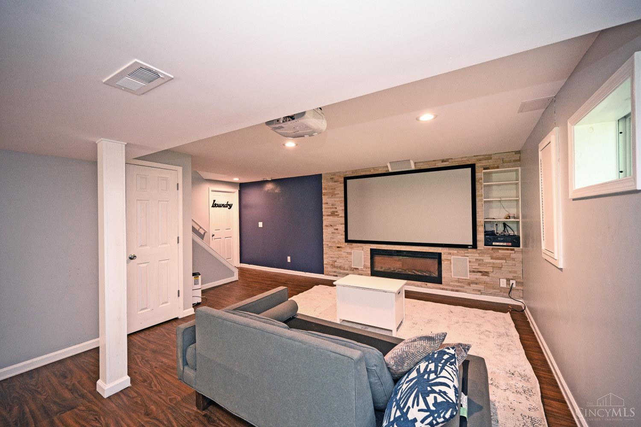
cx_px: 320
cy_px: 214
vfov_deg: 81.2
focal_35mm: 14
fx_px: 249
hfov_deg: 104.3
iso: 2000
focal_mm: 14
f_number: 4
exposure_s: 1/60
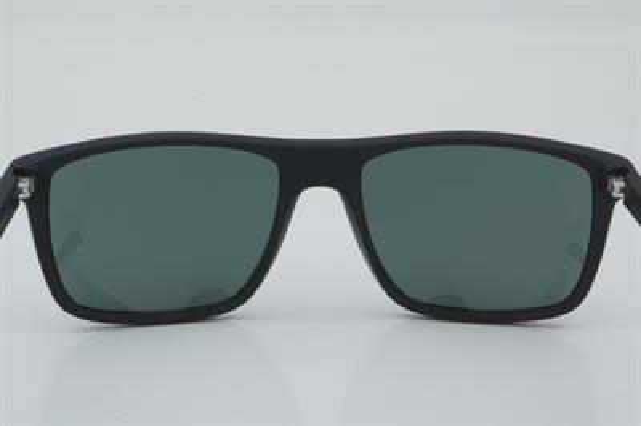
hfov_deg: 24.6
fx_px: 1468
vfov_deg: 16.5
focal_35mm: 82
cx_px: 320
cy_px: 213
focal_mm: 55
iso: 100
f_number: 32
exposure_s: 1/3
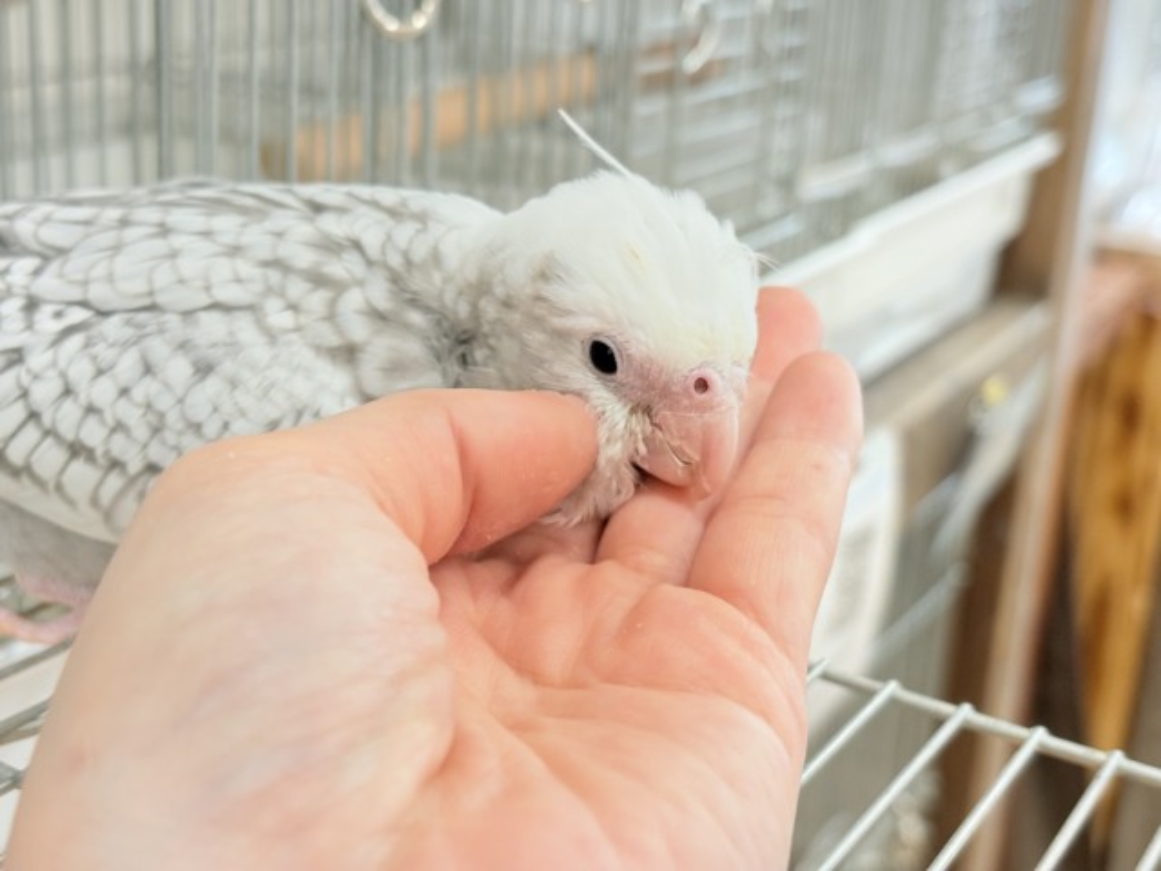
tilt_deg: -17.6
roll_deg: -2.1
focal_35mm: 52
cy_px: 436
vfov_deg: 28.0
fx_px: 1744
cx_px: 580
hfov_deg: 36.8
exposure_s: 1/50
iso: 50
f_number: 1.6
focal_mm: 5.96
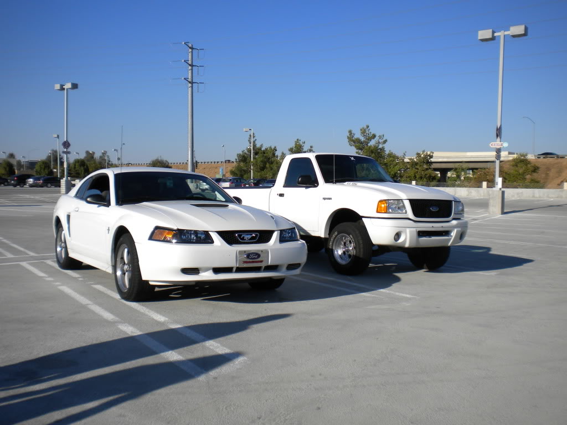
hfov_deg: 52.6
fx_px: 573
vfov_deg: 40.7
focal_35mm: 35
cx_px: 284
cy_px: 212
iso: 80
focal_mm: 6.3
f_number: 4.6
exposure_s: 1/980
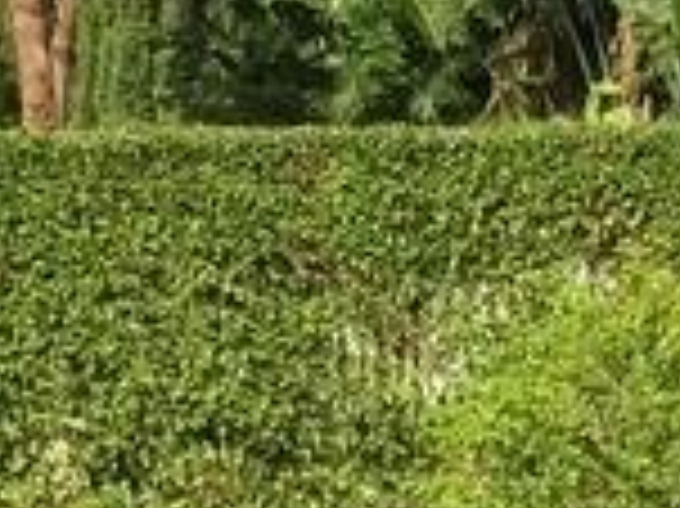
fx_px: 3729
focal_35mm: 190
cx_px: 419
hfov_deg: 10.4
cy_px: 211
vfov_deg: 7.8
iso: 20
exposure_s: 1/1996
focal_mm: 3.99
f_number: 1.8
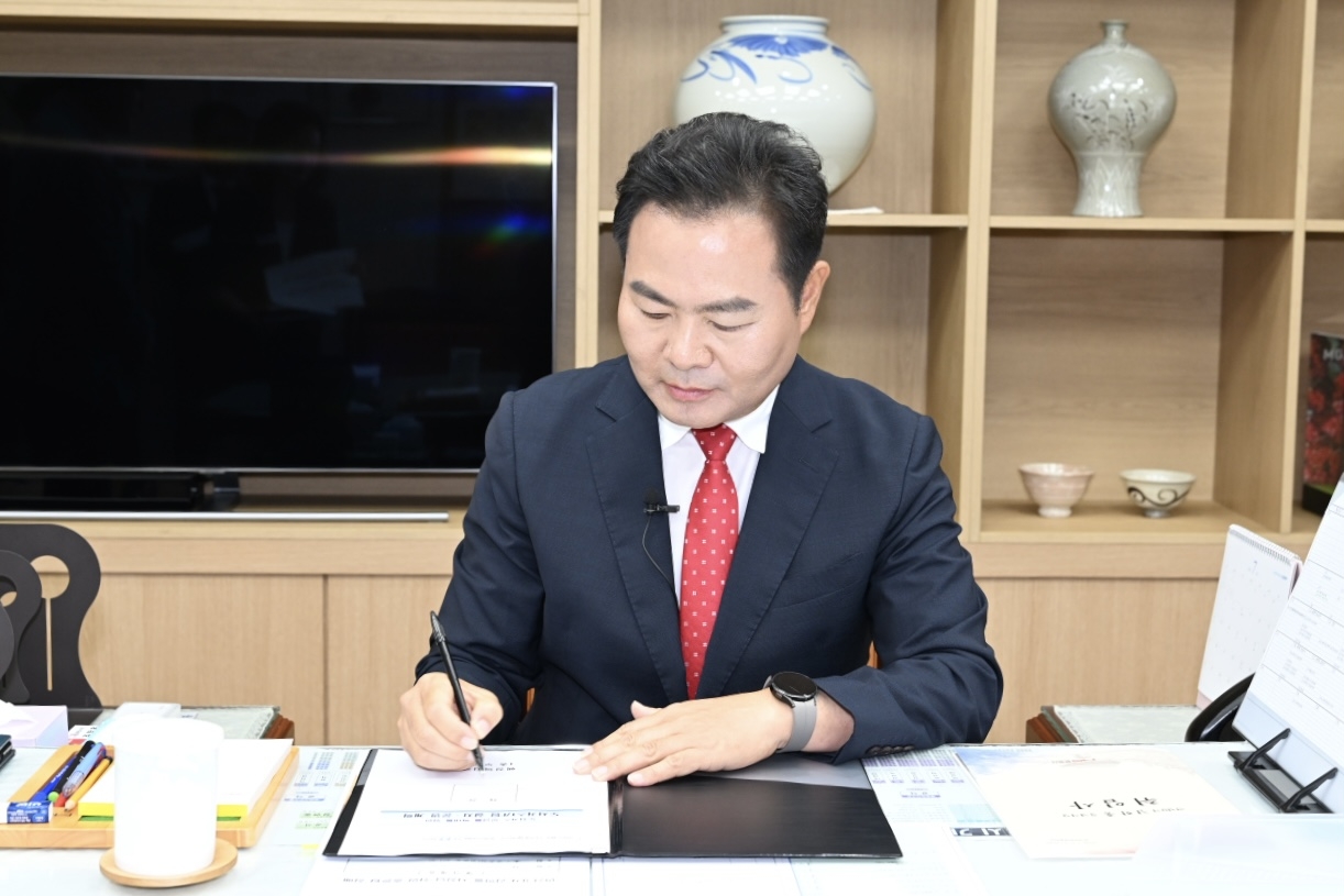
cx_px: 672
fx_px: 1456
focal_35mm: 39
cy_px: 448
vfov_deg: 34.2
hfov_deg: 49.5
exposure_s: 1/200
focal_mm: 39
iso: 1000
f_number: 5
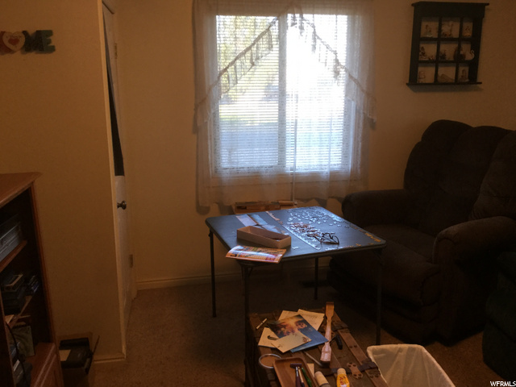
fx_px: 462
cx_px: 258
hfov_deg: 58.4
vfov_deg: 45.4
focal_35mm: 31
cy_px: 194
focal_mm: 3.3
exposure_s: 1/30
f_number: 2.4
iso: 64
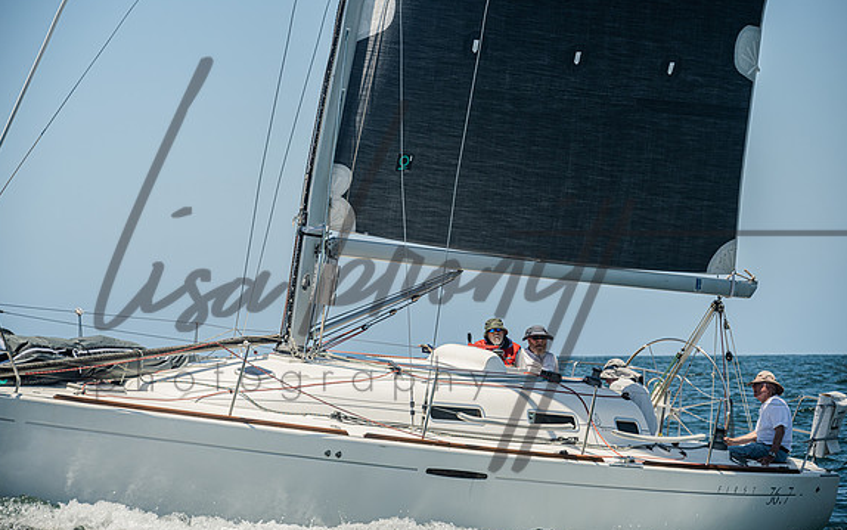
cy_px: 268
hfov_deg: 15.4
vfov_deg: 9.6
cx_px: 420
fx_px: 3140
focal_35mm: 136
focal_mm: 130
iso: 320
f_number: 6.3
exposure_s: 1/1000
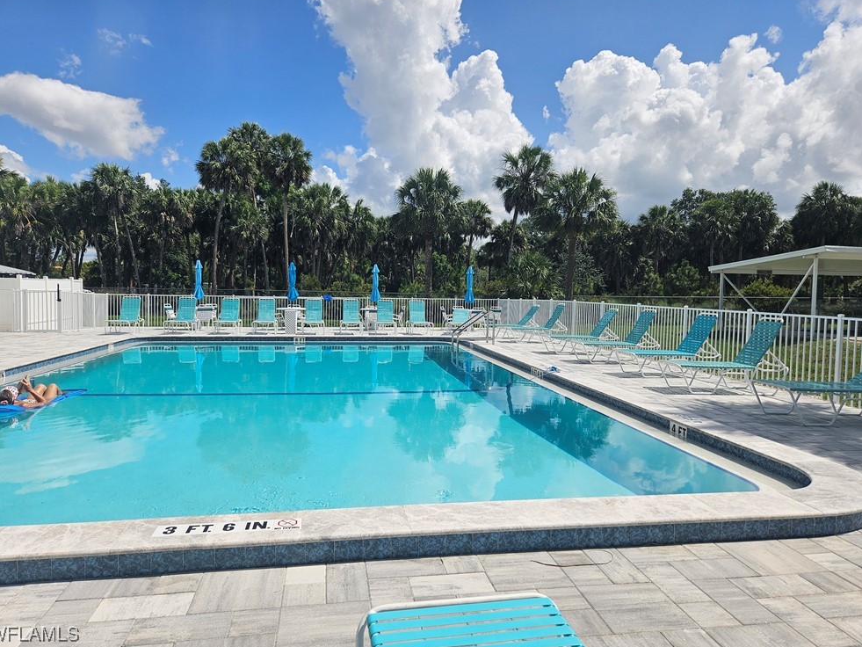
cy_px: 316
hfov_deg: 71.6
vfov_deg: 56.8
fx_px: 598
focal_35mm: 24
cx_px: 421
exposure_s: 1/3657
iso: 25
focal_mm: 5.4
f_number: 1.8
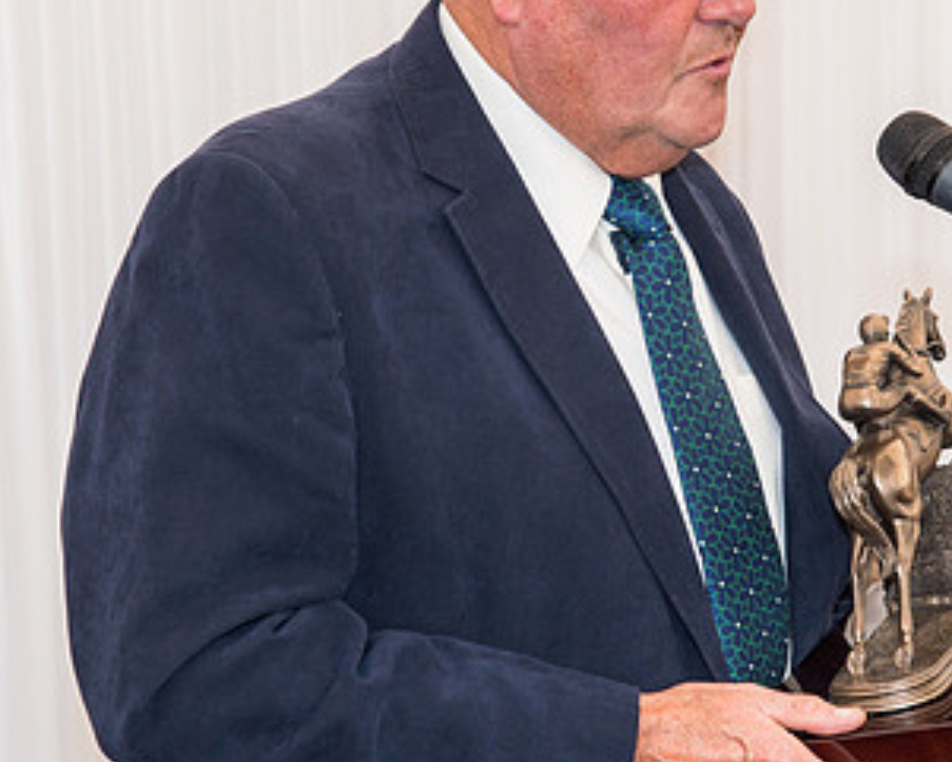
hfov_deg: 10.8
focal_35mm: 179
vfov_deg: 8.6
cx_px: 609
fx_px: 5045
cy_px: 319
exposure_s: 1/125
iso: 200
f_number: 5
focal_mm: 85
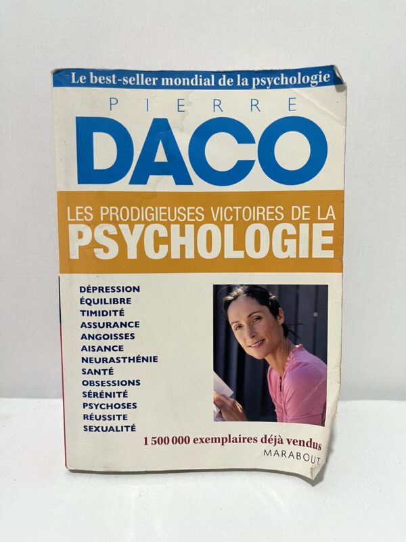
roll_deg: -0.2
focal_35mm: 26
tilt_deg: -14.1
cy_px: 271
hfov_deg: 53.1
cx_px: 203
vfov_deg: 67.3
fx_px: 407
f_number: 1.6
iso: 80
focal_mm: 5.1
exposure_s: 1/50
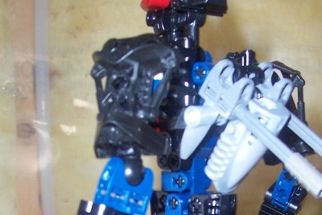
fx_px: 680
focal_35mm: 76
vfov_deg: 17.0
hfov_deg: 26.6
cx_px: 200
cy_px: 269
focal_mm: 5.6
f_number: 2.7
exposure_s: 1/60
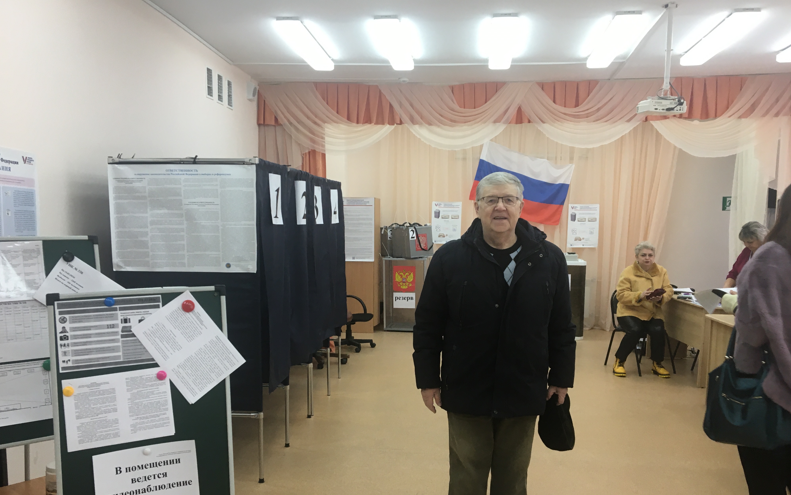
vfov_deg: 40.4
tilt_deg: -6.9
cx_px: 393
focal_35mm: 31
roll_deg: +0.0
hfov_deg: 61.2
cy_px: 298
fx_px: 668
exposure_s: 1/33
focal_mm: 4.15
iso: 40
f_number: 2.2
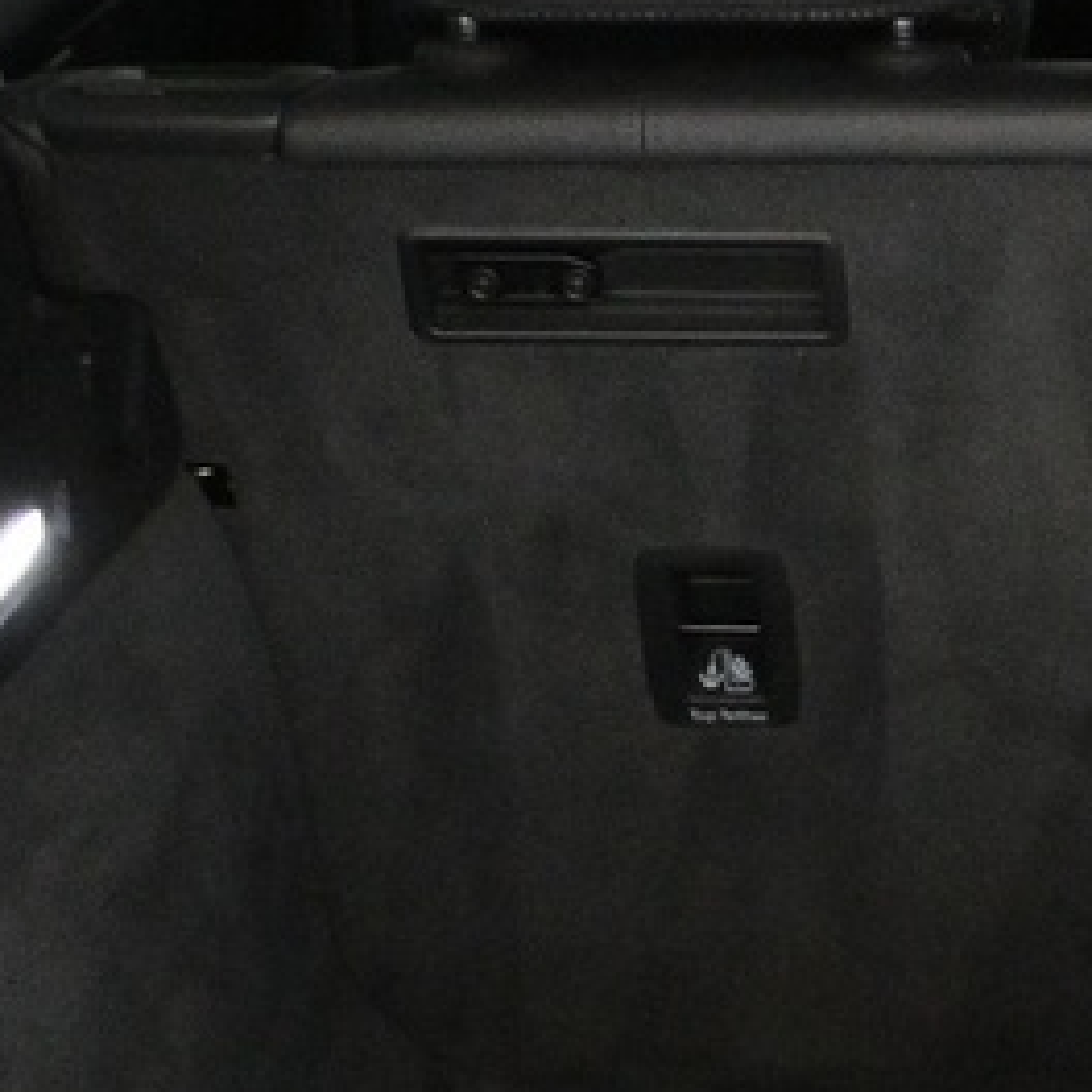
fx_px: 6007
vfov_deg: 10.2
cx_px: 1646
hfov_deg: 10.1
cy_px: 1353
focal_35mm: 168
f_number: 4
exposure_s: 1/60
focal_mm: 21.5
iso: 4000
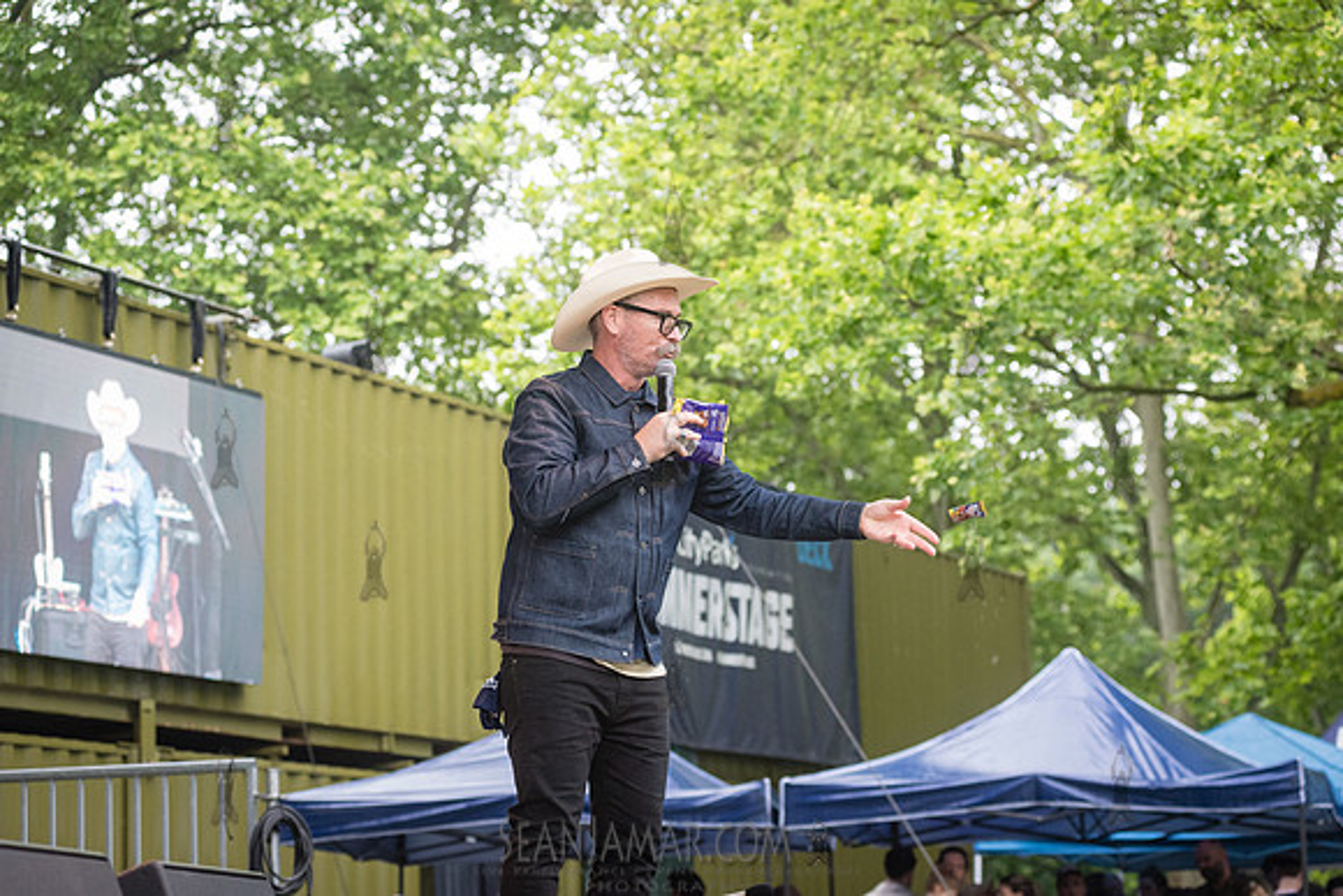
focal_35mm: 80
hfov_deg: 25.4
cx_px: 672
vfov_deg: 17.1
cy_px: 448
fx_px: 2985
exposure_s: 1/500
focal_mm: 80
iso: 2000
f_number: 4.5
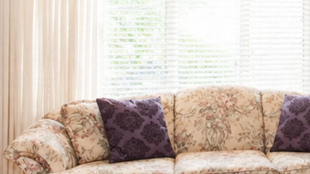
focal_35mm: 58
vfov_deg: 20.6
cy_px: 52
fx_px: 477
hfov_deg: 32.8
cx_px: 317
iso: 2000
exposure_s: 1/60
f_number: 9
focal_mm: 10
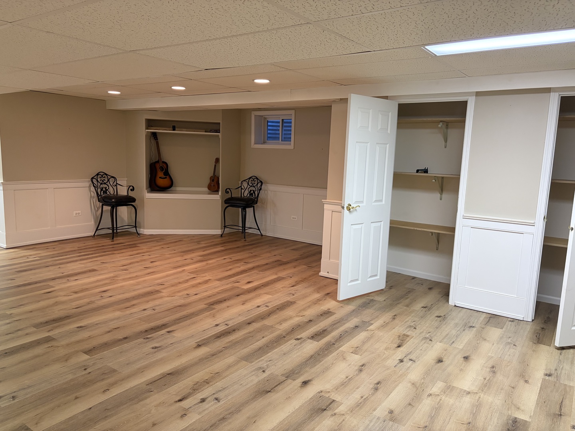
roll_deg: -1.8
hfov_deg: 67.3
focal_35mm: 26
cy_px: 216
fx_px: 432
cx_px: 288
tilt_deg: -7.8
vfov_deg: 53.1
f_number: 1.6
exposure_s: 1/60
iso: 200
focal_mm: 5.96
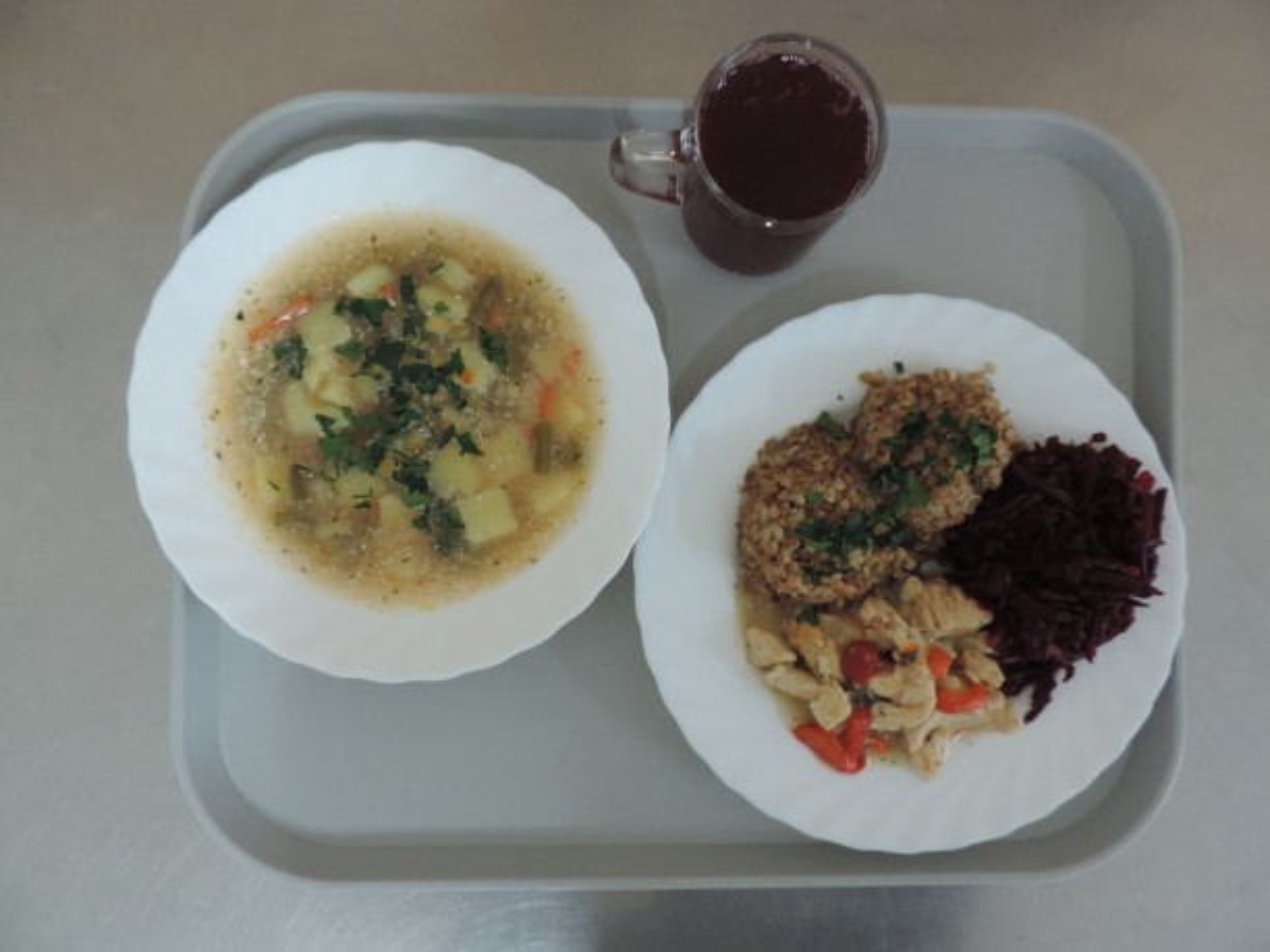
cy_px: 476
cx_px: 635
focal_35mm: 24
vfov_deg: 56.8
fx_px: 881
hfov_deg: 71.6
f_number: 3
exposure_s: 1/20
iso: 400
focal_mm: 4.3
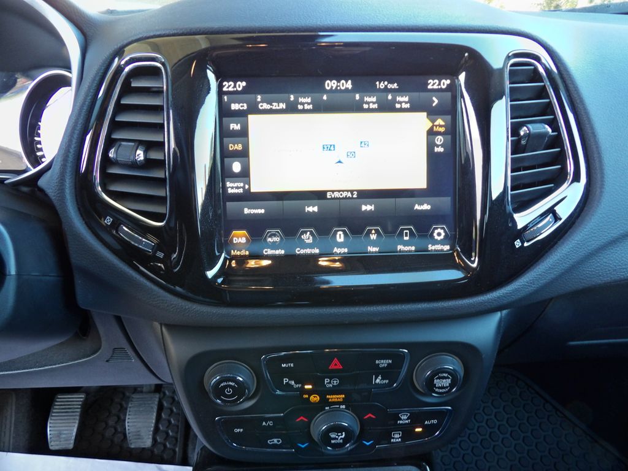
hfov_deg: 71.6
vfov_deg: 56.8
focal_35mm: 24
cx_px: 314
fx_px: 435
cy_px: 236
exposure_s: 1/9
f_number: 3.2
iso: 200
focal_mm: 4.3
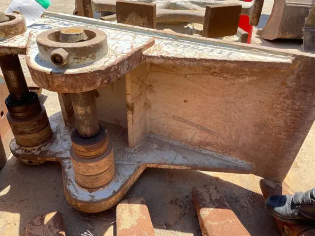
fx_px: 237
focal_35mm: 26
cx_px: 158
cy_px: 118
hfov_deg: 67.3
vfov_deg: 53.1
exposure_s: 1/842
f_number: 1.6
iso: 32
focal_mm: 4.2
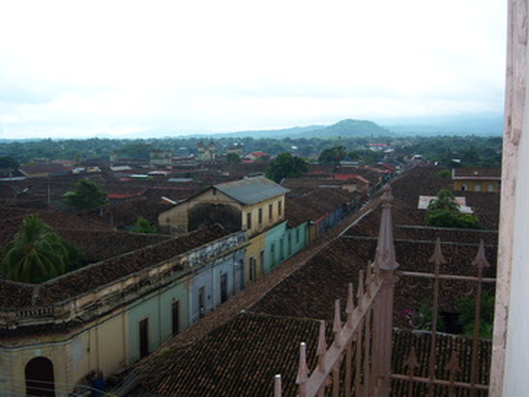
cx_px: 264
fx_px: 550
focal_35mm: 36
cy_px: 198
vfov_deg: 39.7
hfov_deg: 51.3
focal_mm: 7.5
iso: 160
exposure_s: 1/500
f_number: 4.8
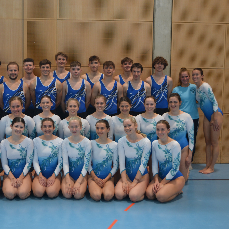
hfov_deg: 33.8
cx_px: 83
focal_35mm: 50
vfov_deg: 34.0
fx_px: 374
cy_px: 115
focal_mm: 26
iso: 400
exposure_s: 1/40
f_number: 4.2
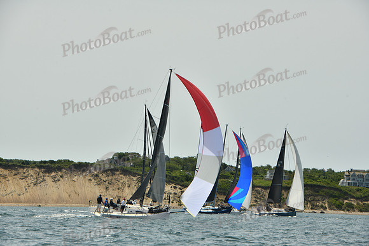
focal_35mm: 165
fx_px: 1692
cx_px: 184
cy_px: 123
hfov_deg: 12.4
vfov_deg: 8.3
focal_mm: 165
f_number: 11
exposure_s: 1/1000
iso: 320
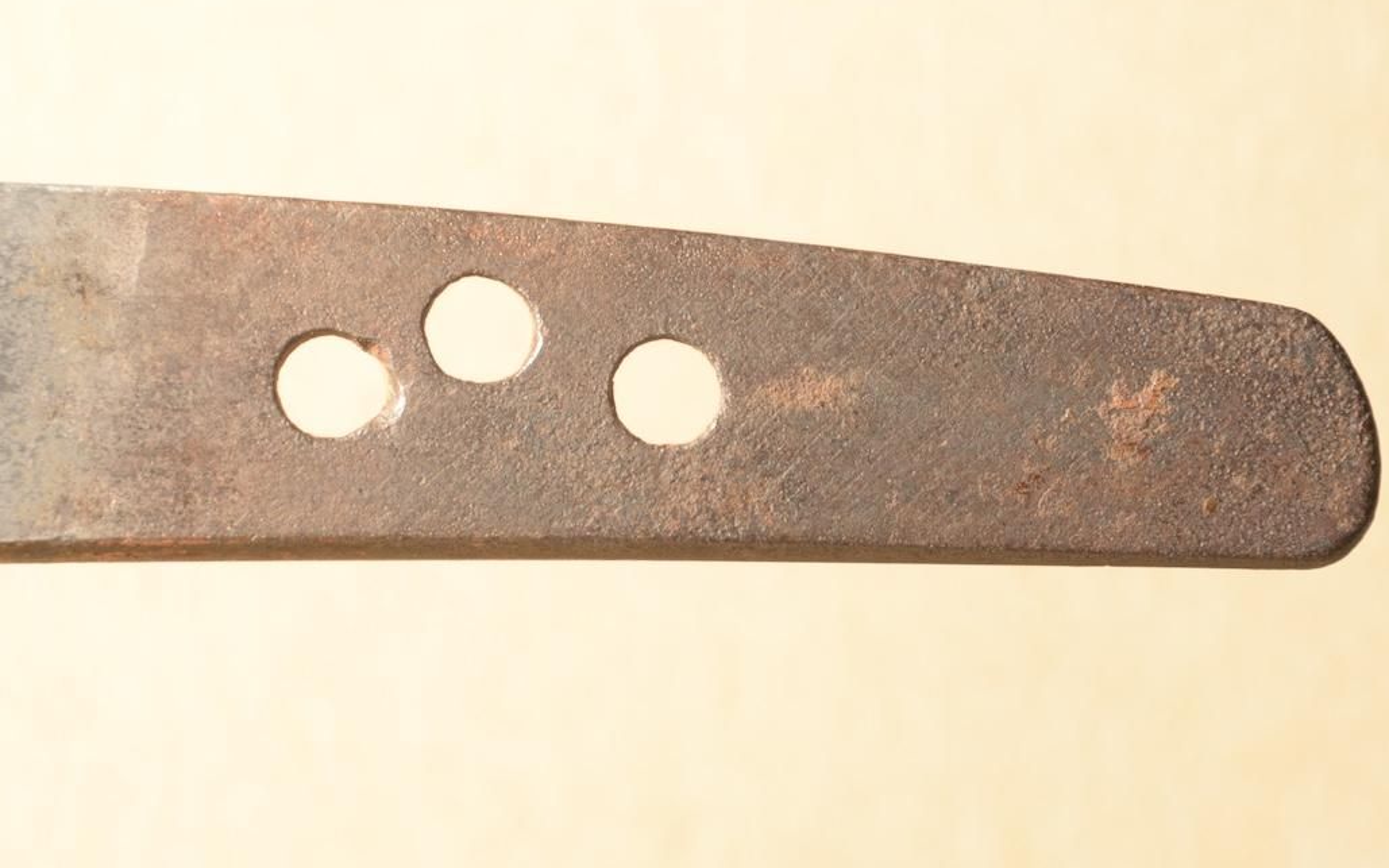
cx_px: 545
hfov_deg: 11.2
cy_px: 333
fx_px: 7078
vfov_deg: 7.0
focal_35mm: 187
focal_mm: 90
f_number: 11
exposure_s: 1/1.6
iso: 400
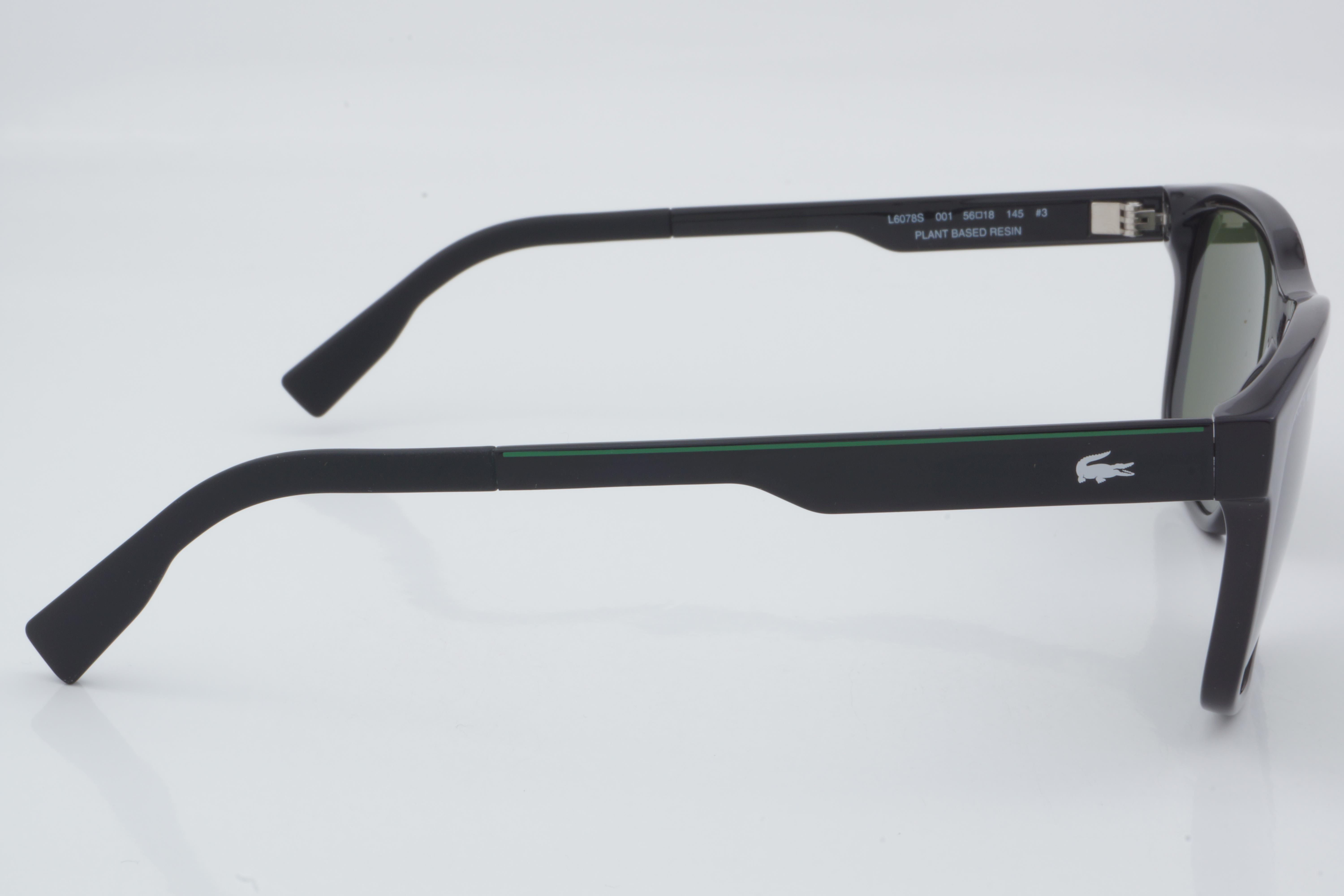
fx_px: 2800
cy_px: 448
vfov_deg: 18.2
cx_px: 672
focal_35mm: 75
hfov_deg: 27.0
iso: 100
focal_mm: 50
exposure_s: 1/3
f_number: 32
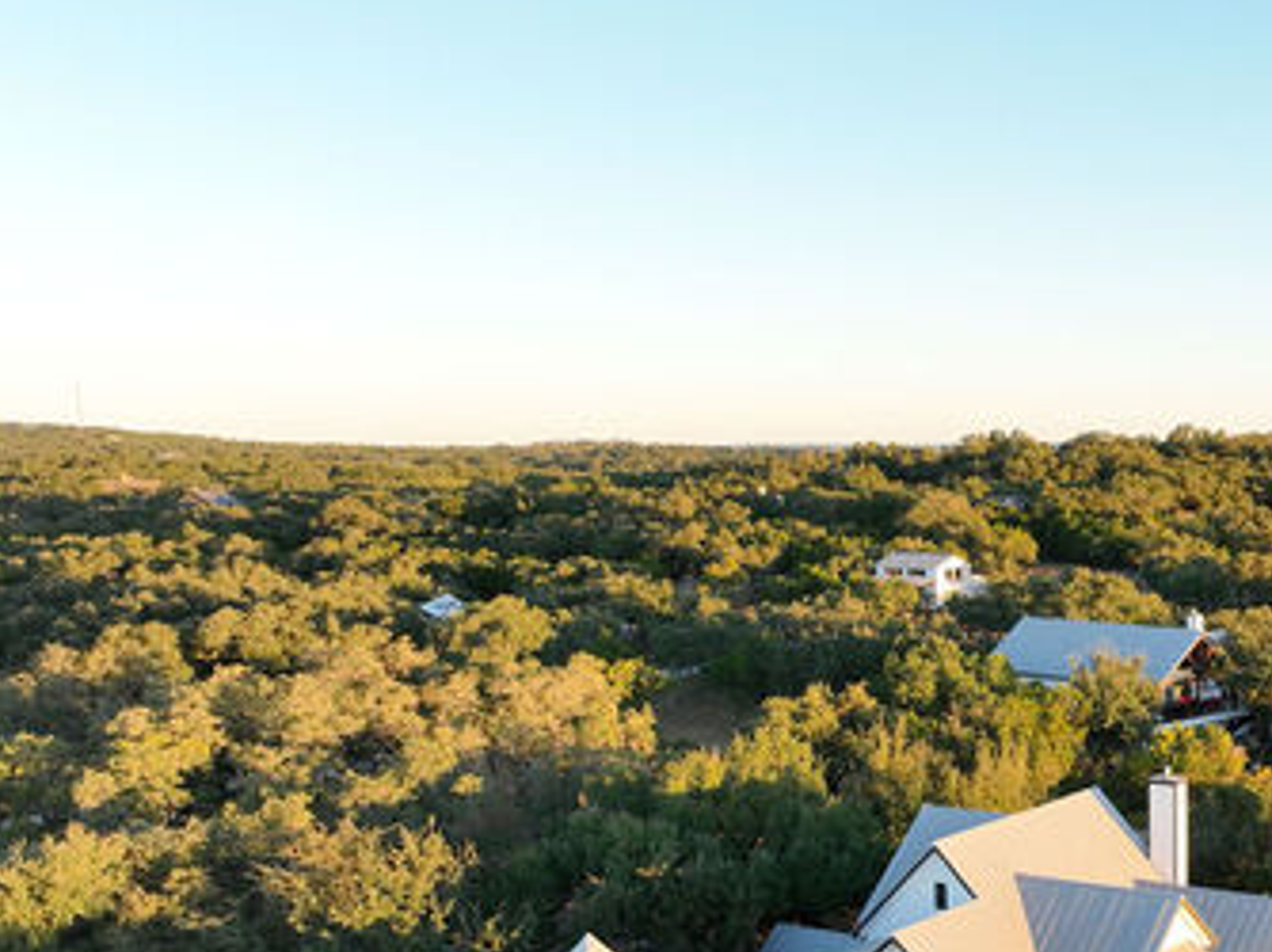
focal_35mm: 46
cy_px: 684
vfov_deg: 31.1
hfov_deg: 38.4
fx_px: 1689
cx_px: 1150
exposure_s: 1/240
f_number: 2.8
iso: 170
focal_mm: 12.29
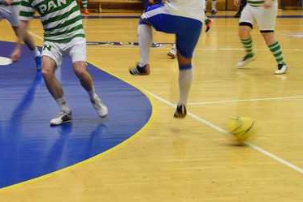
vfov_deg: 12.4
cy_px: 30
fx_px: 926
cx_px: 123
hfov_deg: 18.6
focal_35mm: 110
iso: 800
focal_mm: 50
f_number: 4
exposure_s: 1/60
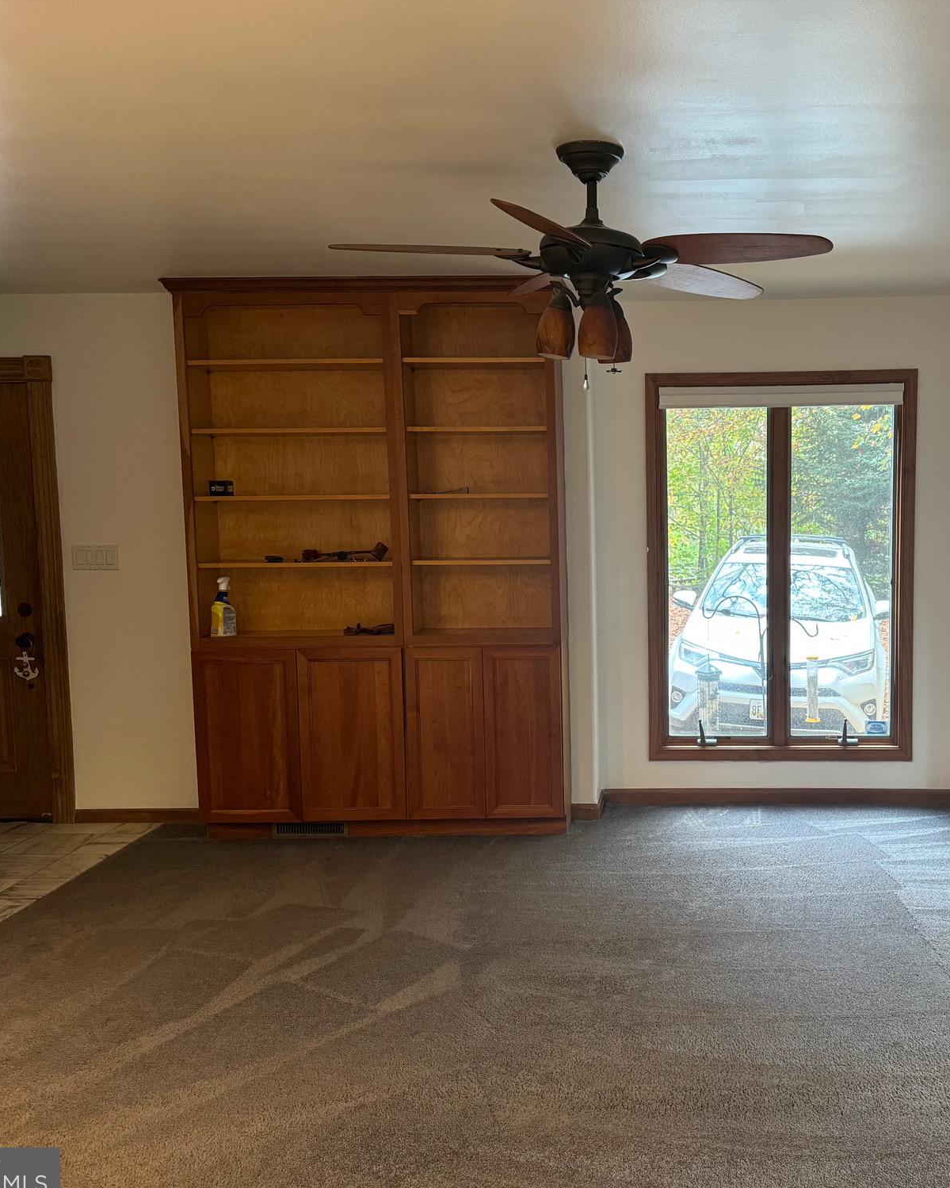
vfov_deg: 55.7
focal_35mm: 32
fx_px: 1125
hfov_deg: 44.7
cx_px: 673
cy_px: 604
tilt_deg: -5.9
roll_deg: +0.7
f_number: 1.78
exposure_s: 1/60
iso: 320
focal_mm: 6.76
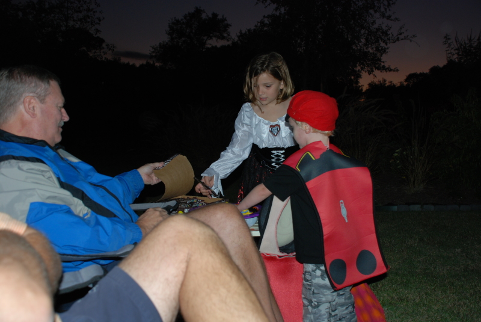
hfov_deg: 49.5
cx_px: 240
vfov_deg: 34.3
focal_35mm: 39
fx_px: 522
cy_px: 161
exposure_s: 1/60
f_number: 4
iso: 200
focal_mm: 26
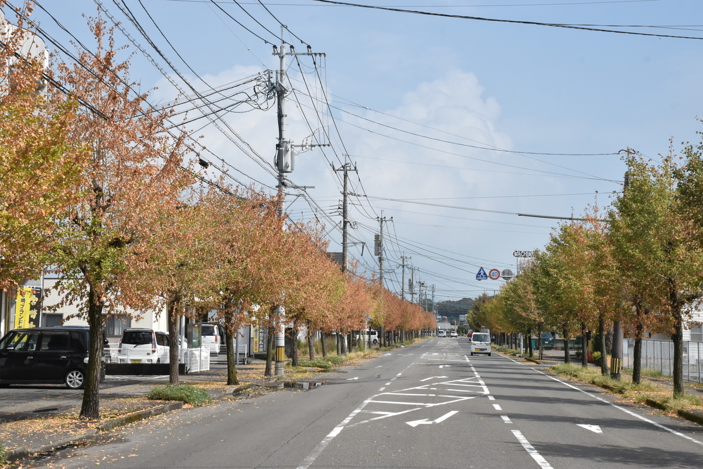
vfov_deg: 21.6
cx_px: 352
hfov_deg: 31.9
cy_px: 234
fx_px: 1230
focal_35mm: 63
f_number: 14
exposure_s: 1/800
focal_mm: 42
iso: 800
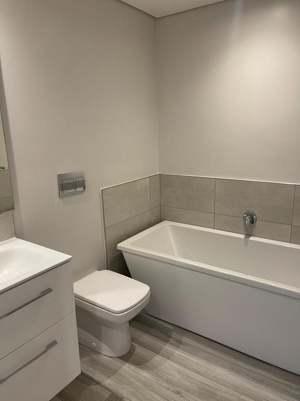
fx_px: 289
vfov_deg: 69.4
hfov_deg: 54.9
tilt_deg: -13.4
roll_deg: +1.9
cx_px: 150
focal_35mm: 25
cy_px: 200
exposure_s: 1/50
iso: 80
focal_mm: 5.1
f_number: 1.6
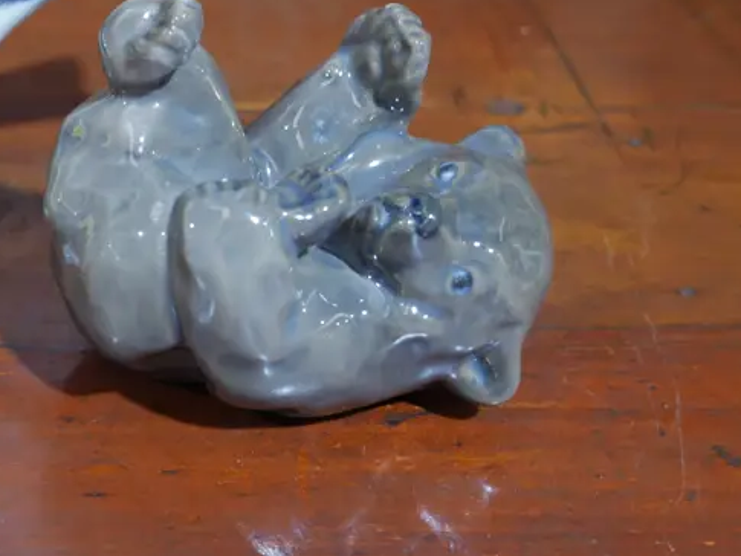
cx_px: 86
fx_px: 1627
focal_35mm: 76
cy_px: 163
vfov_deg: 19.3
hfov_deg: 24.9
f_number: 4
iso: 800
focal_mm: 18
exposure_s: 1/60
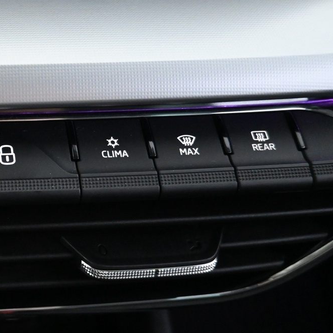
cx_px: -52
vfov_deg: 34.0
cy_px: 183
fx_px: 544
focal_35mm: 50
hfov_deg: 29.8
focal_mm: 16
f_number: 3.5
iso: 4000
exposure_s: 1/50
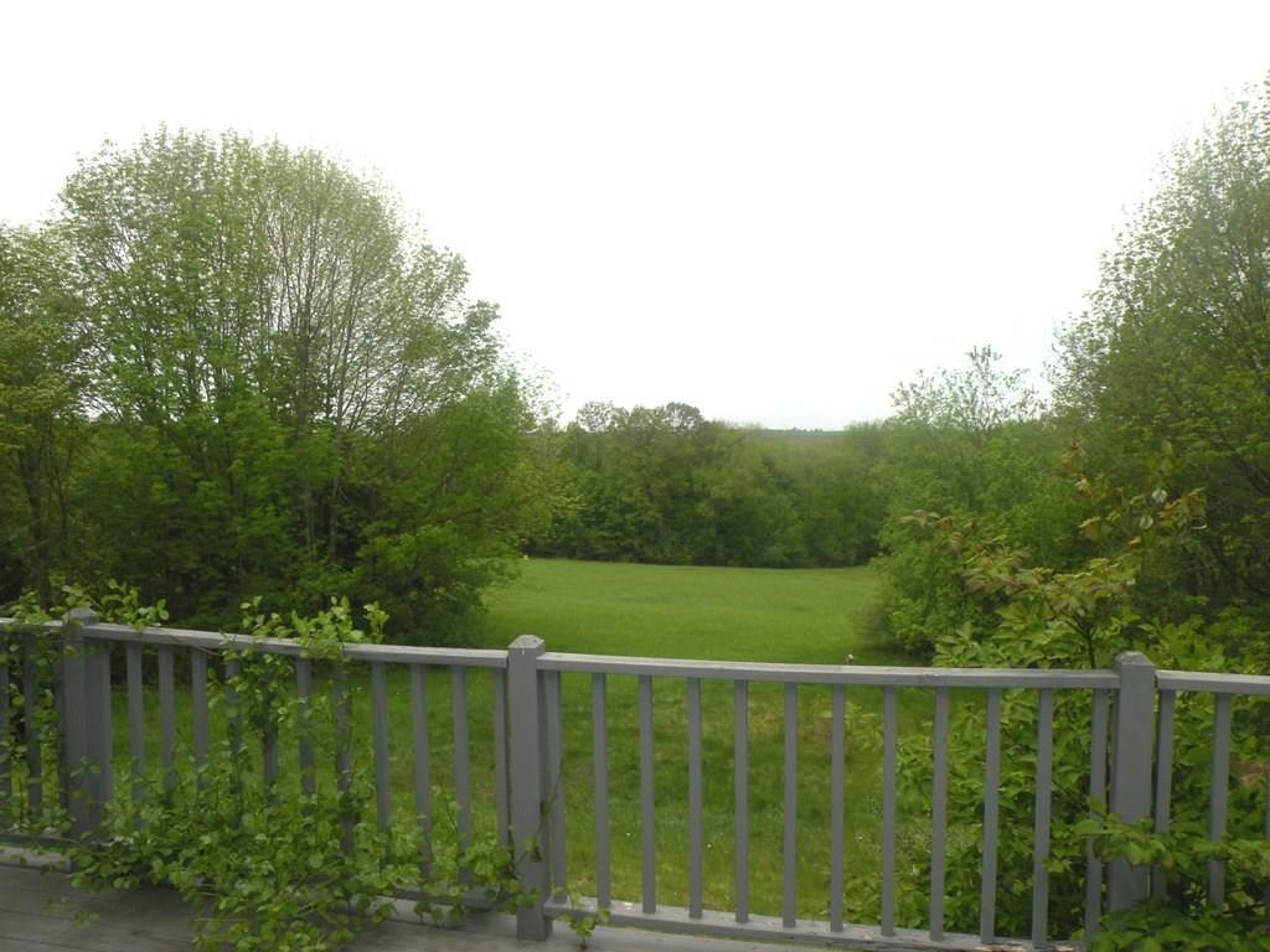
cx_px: 635
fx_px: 991
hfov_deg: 65.3
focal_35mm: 27
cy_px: 476
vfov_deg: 51.4
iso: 94
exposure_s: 1/260
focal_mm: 4.7
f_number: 6.3
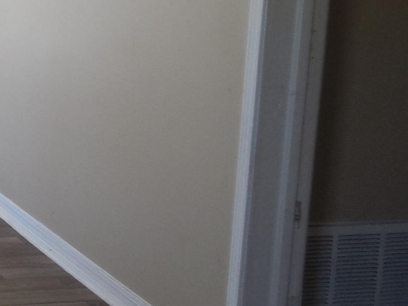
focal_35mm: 90
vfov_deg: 16.4
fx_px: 1061
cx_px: -180
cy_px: 126
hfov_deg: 19.4
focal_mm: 4.5
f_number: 3.1
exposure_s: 1/60
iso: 125
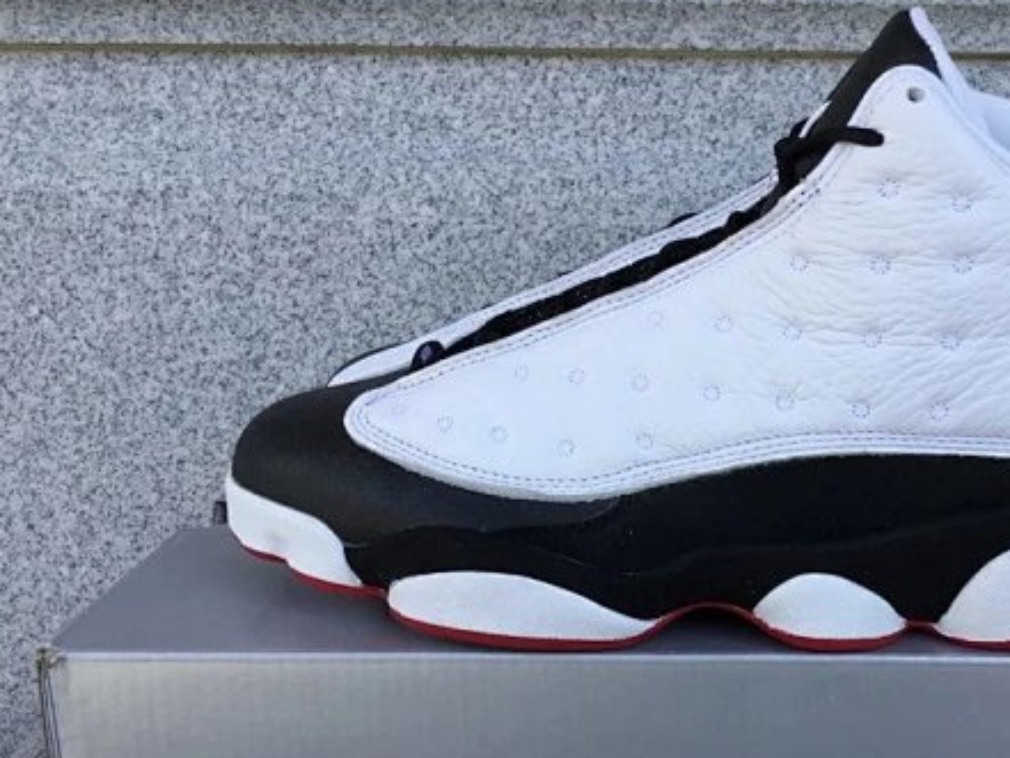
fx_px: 1313
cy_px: 531
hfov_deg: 41.4
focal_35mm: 45
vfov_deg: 31.8
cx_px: 694
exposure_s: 1/438
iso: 25
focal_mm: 3.3
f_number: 2.4
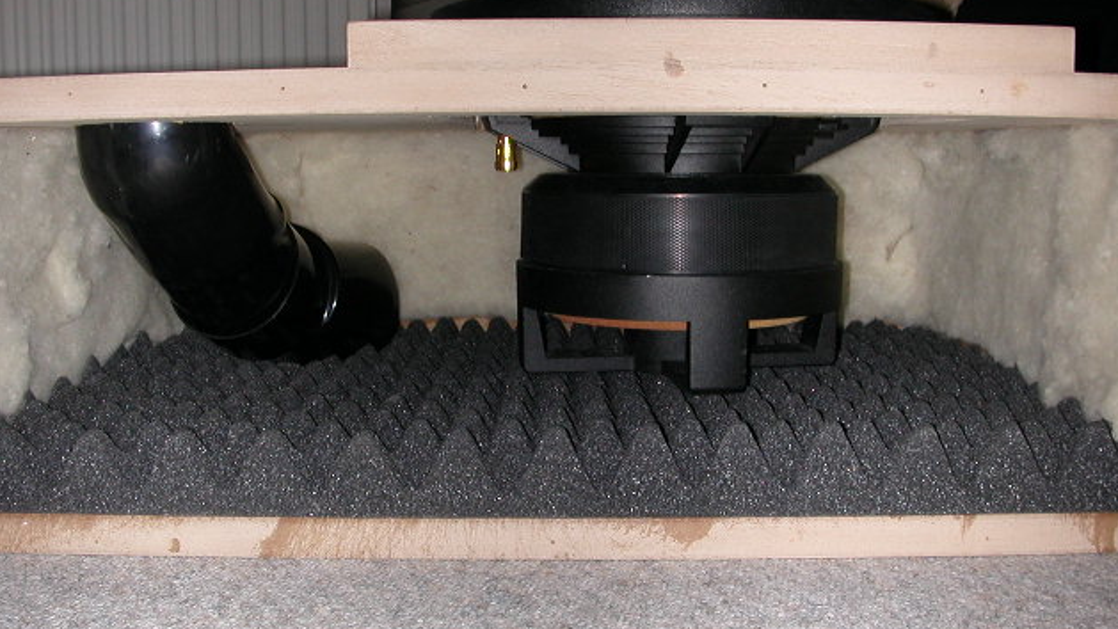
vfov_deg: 28.9
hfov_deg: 49.4
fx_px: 1216
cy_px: 386
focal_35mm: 41
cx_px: 562
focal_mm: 5.6
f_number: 4.5
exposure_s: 1/59.9
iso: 100
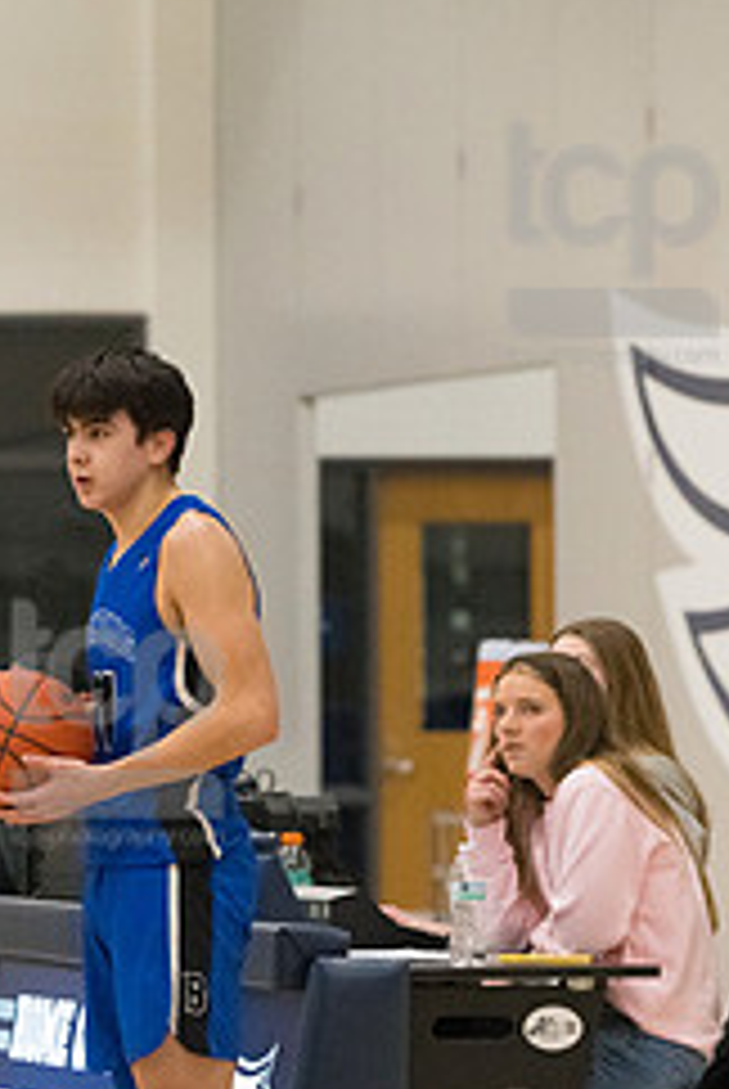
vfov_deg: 6.9
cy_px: 724
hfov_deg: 4.6
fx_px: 8995
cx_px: 117
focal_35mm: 297
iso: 8000
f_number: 4.5
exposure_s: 1/1600
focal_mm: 160
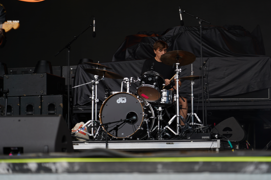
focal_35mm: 106
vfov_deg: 12.9
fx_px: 798
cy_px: 90
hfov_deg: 19.3
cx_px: 135
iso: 160
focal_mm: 105
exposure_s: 1/125
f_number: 4
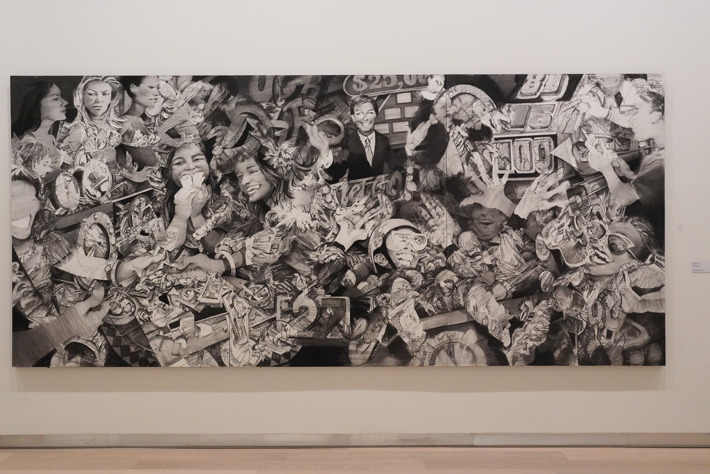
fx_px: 769
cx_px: 337
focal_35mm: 39
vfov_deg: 34.2
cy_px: 227
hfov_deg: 49.5
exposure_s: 1/80
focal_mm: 36
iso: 6400
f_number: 11
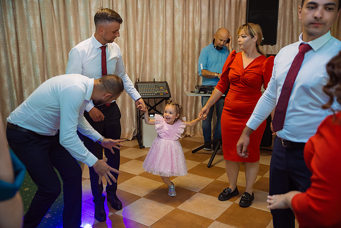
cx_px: 170
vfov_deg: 37.9
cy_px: 114
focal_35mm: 35
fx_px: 332
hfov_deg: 54.4
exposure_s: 1/125
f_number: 2.8
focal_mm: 35
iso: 1250
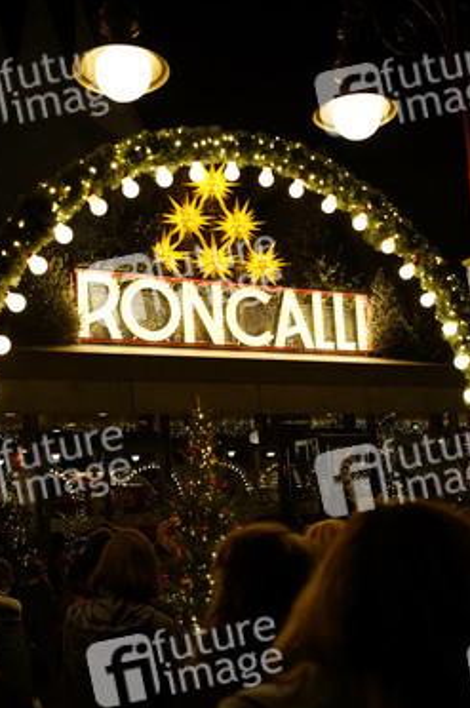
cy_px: 377
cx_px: 240
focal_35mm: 43
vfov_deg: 45.5
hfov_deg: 31.1
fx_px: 844
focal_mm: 40
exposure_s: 1/200
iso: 1600
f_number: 4
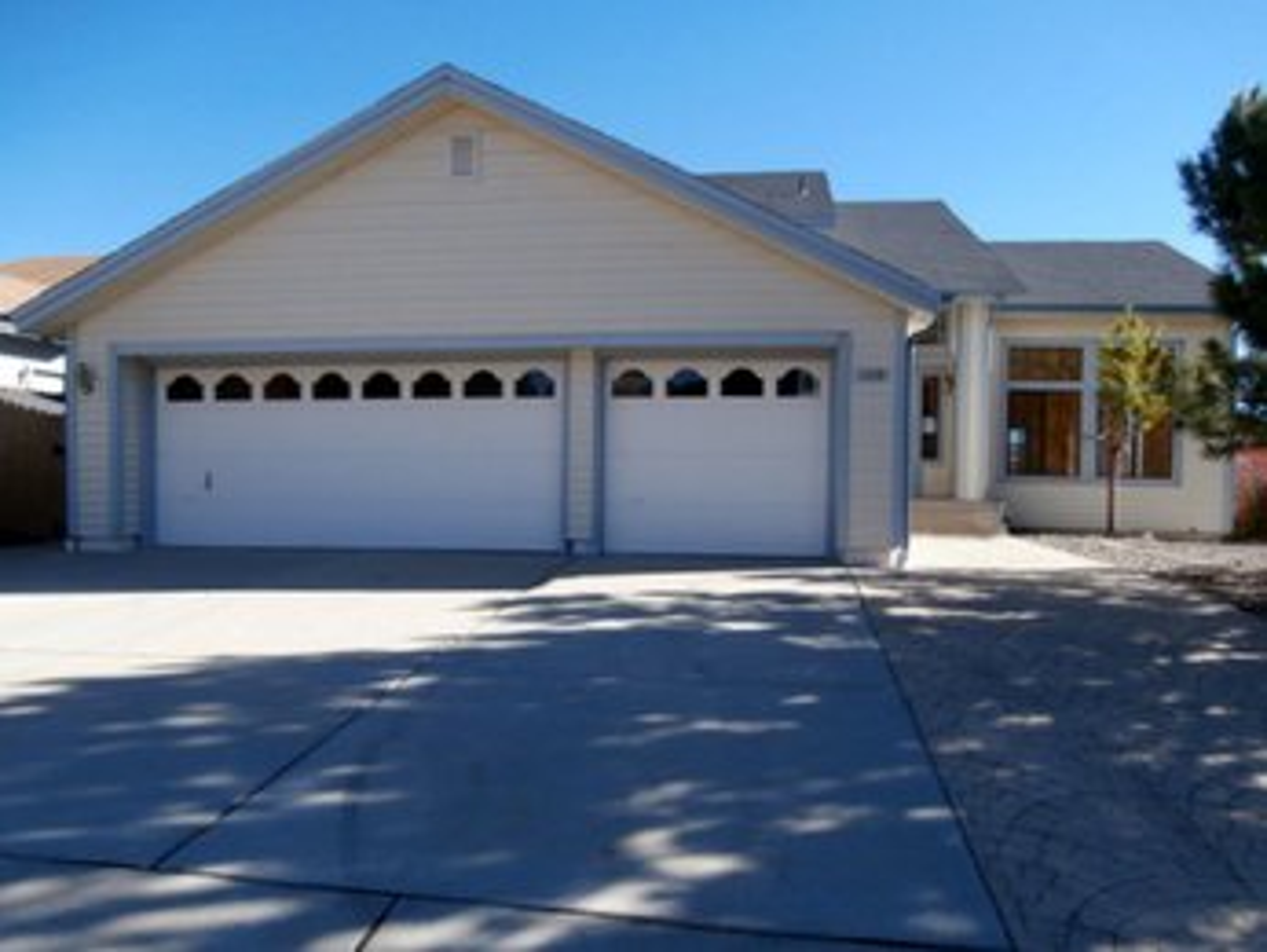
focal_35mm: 24
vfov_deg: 56.9
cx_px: 634
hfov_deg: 71.6
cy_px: 476
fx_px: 879
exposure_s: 1/500
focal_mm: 4.2
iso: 100
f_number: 3
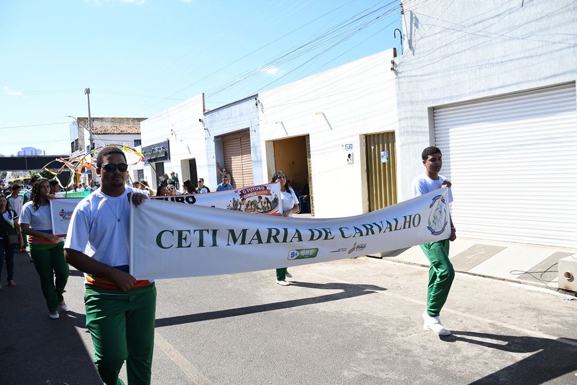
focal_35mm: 27
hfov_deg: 67.4
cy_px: 192
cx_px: 288
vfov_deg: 47.9
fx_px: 433
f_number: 5
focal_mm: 18
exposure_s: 1/4000
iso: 1000
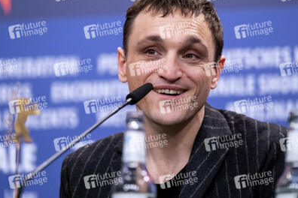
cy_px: 86
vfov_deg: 5.7
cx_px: 158
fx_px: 1978
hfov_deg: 8.6
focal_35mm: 239
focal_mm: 140
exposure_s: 1/320
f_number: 2.8
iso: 1600
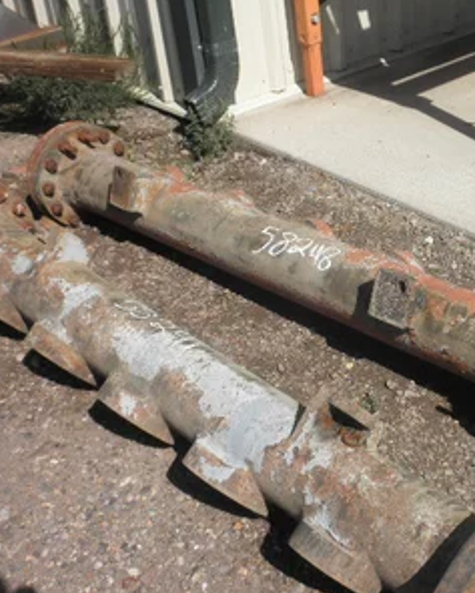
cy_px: 296
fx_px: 1019
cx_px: 387
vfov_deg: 32.5
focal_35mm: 58
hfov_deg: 25.7
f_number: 9.6
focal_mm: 7.9
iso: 64
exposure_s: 1/100
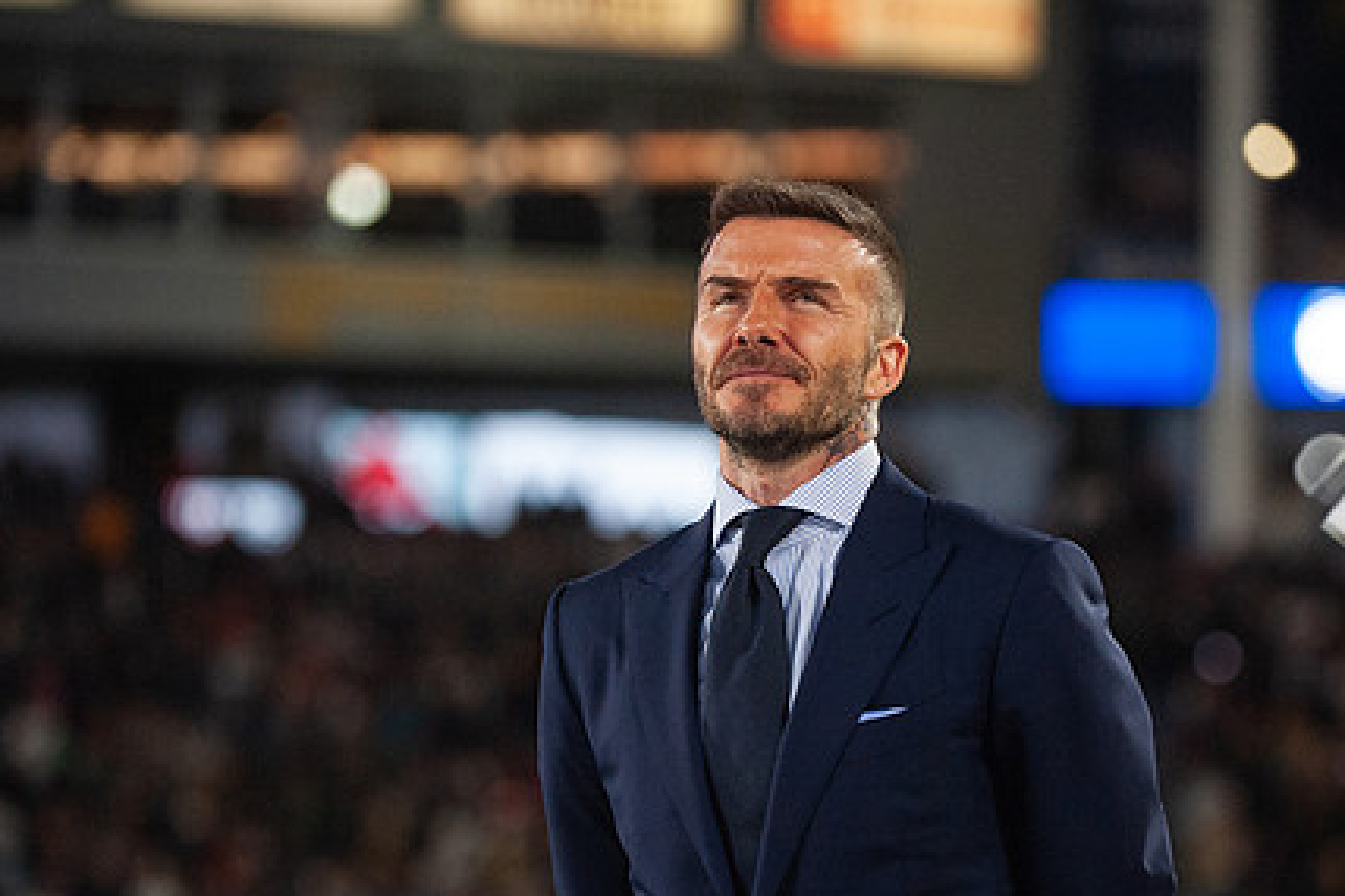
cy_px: 578
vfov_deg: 7.8
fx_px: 6573
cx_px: 751
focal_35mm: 176
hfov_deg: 11.7
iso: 3200
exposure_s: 1/2000
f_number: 2.8
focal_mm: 130
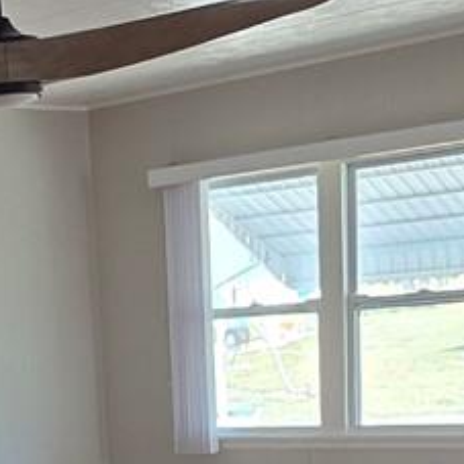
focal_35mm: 81
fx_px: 1228
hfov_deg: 19.9
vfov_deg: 19.4
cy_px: 634
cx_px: -110
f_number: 1.9
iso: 160
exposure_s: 1/120
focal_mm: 2.2
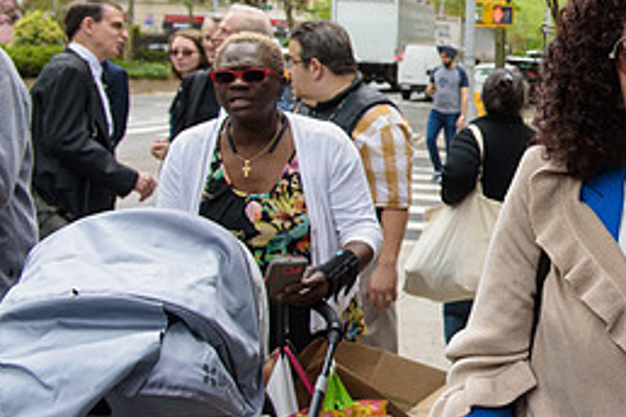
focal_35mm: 63
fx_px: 1095
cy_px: 135
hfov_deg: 28.9
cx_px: 687
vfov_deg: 21.5
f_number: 5
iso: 200
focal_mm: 28
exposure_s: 1/250
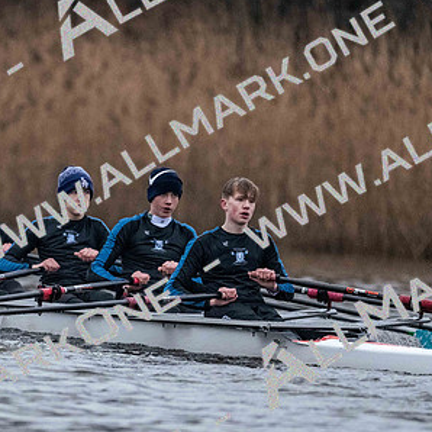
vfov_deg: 2.6
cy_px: 273
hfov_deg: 2.6
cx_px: 138
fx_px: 9347
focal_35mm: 662
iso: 8000
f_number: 4.5
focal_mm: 400
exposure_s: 1/1600
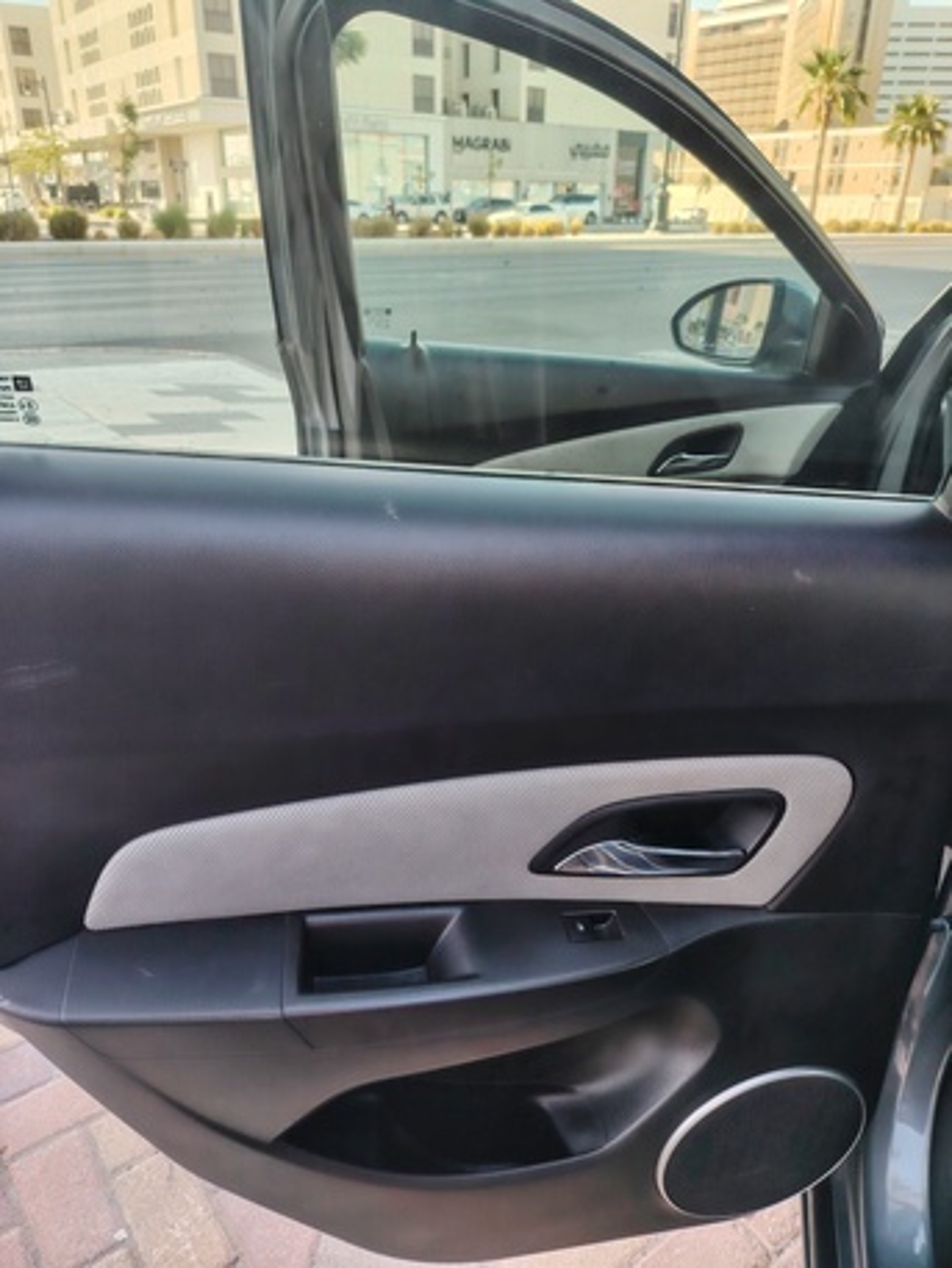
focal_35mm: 24
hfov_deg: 56.8
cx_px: 476
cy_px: 634
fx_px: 880
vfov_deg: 71.6
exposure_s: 1/101
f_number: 1.75
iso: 100
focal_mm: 5.25
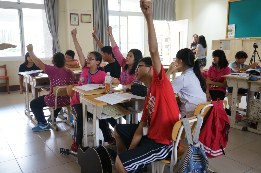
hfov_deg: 55.2
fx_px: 250
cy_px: 86
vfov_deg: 38.3
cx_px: 130
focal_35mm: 34
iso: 800
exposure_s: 1/60
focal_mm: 23
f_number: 4
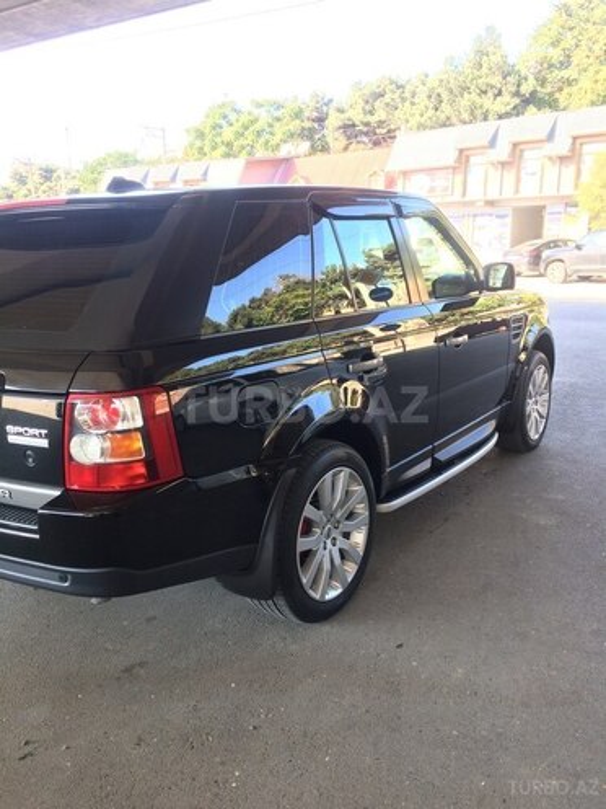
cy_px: 404
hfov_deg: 48.2
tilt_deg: -13.1
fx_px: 677
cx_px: 303
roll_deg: +0.0
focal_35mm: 29
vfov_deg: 61.7
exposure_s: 1/100
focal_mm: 4.15
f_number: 2.2
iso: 40
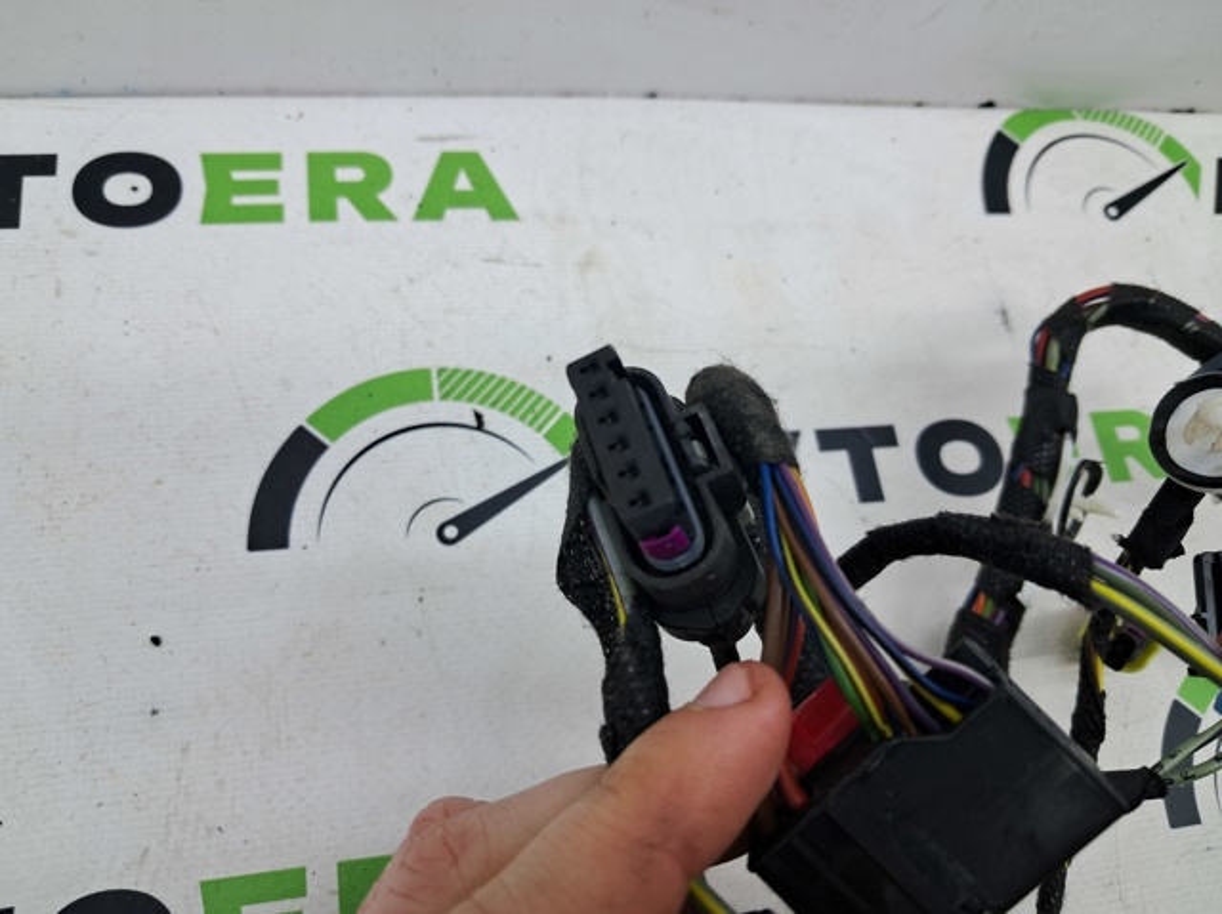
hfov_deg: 65.4
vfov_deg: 51.3
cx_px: 611
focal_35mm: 27
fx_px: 952
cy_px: 457
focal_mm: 4
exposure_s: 1/50
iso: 50
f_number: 1.8
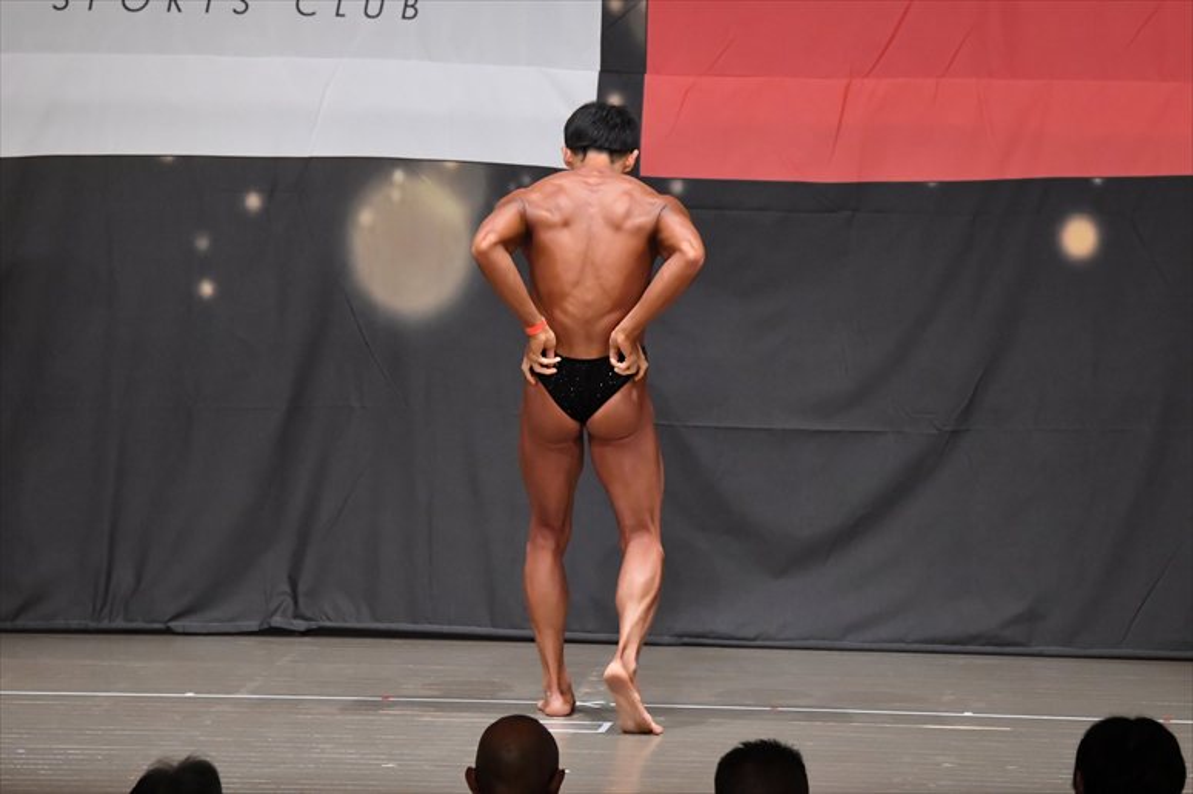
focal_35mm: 217
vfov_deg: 6.3
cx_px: 596
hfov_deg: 9.5
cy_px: 397
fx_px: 7188
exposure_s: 1/400
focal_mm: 145
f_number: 5.6
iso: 6400
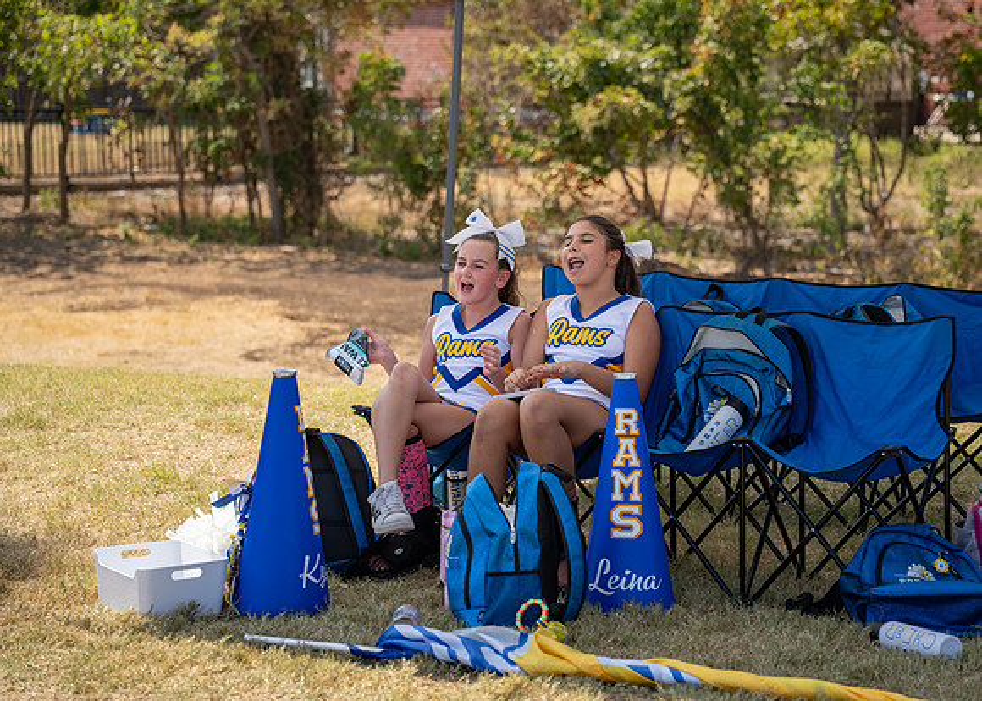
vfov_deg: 17.2
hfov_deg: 24.0
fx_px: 2312
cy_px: 305
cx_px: 560
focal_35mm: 83
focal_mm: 70
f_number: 2.8
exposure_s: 1/1250
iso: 100
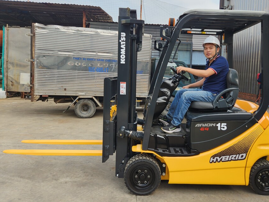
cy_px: 84
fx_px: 210
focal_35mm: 27
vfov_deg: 51.1
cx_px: 155
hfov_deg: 65.0
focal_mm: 5.4
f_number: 1.8
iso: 20
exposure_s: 1/395
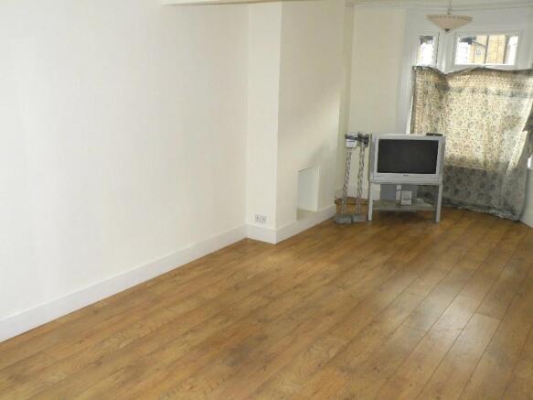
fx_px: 508
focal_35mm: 33
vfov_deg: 42.9
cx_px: 266
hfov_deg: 55.4
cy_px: 200
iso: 64
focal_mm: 5.8
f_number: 3.2
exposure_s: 1/54.7
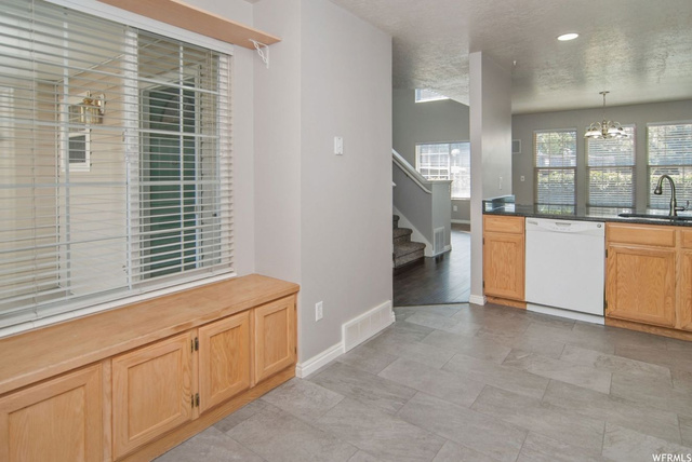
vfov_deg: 67.5
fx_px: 346
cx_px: 346
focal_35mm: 18
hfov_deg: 89.9
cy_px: 231
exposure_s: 1/60
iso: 200
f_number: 5
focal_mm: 12
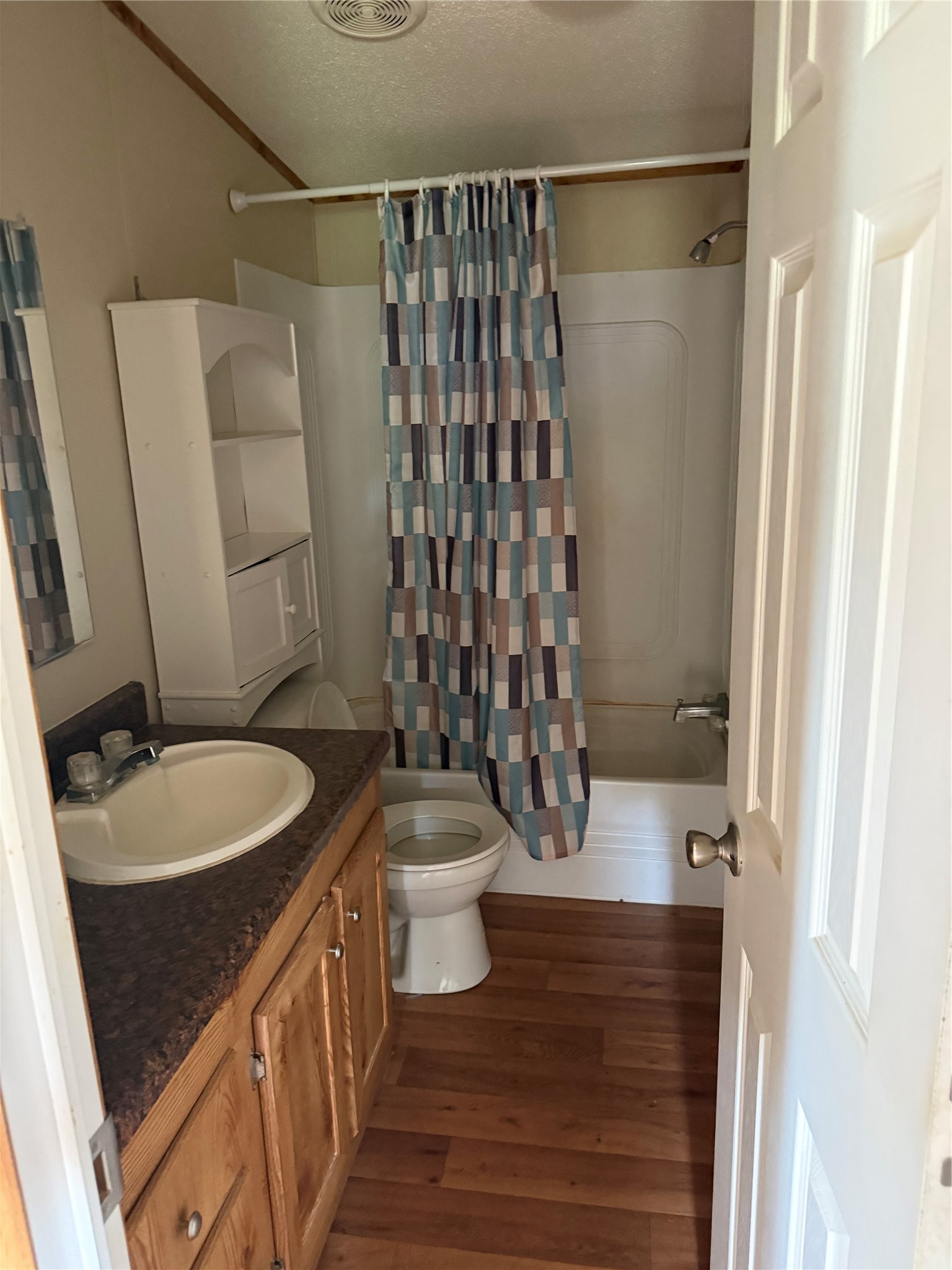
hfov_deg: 56.8
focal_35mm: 24
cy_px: 635
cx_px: 476
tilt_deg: -14.4
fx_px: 880
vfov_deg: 71.6
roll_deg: +2.5
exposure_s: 1/40
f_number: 1.78
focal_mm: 6.76
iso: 1000
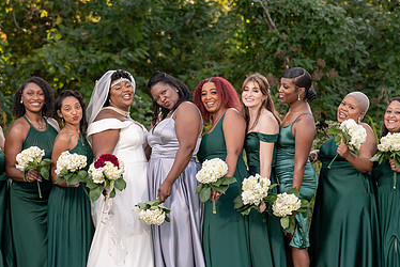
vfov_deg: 5.7
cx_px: 139
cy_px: 190
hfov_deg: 8.5
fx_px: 2702
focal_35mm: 243
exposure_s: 1/200
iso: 160
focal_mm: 146
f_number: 4
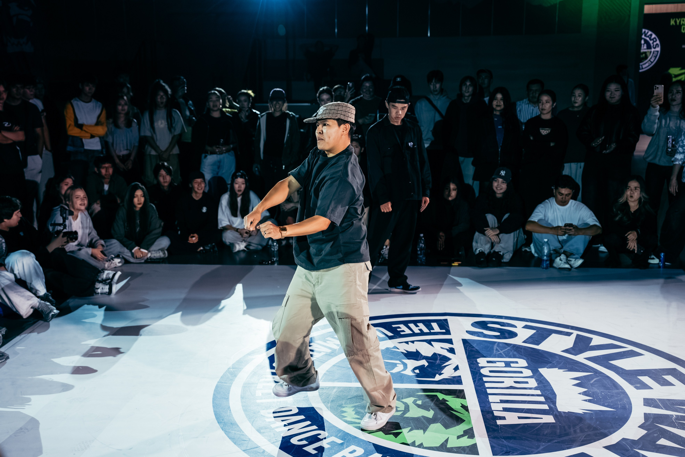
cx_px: 309
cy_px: 228
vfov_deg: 29.9
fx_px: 856
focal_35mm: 45
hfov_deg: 43.6
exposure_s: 1/800
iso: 3200
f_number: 2.8
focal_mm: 41
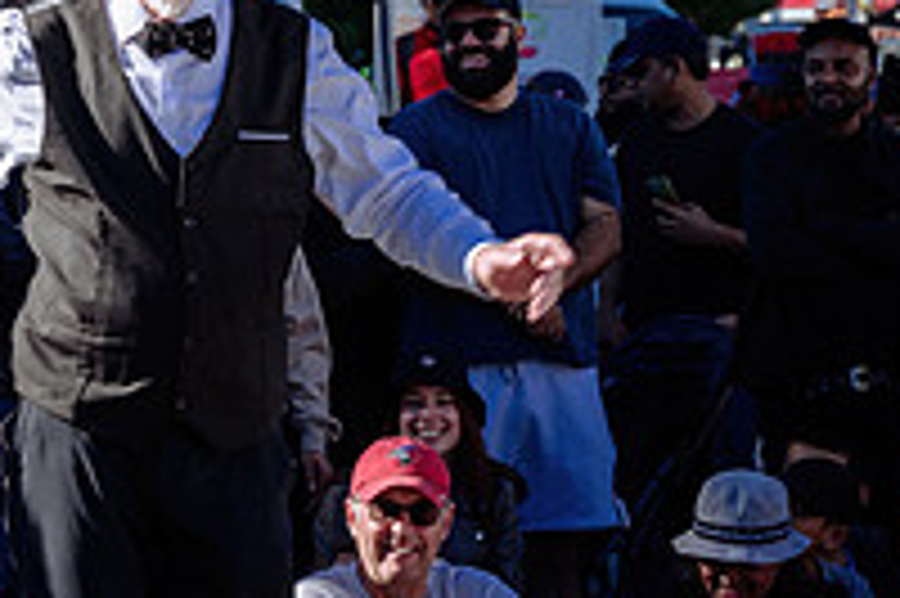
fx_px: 4871
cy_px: 151
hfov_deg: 10.4
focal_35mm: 195
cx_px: -138
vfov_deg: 7.0
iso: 64
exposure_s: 1/200
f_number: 5.6
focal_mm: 59
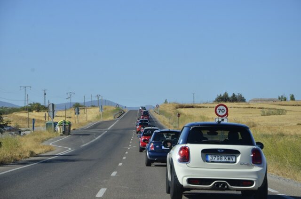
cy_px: 100
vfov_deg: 8.7
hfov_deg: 13.1
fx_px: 1313
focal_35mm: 158
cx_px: 150
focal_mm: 105
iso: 100
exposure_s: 1/320
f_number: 9
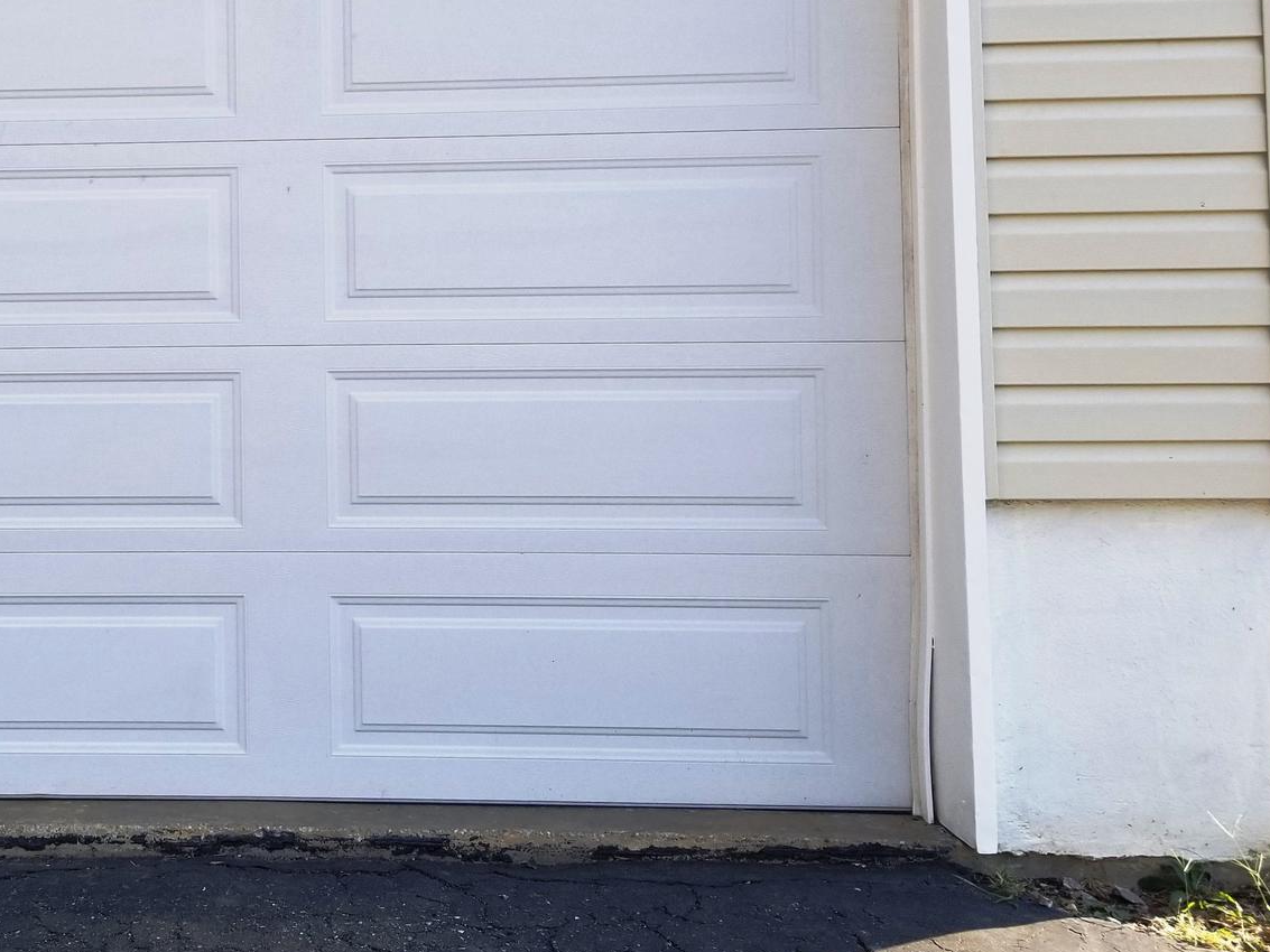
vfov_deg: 30.5
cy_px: 269
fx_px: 1725
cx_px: 317
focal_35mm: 47
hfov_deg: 39.3
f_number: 1.7
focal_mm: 4.25
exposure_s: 1/642
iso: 50
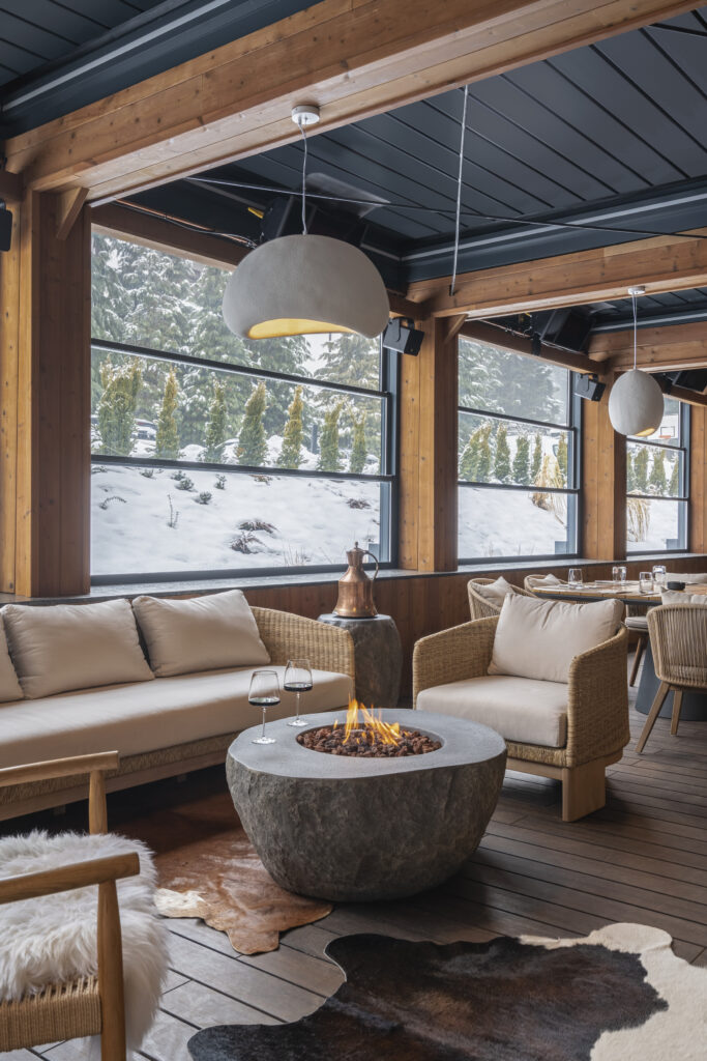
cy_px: 530
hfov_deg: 41.1
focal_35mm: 32
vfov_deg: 58.7
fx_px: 942
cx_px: 354
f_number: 8
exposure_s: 1/60
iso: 200
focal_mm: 32
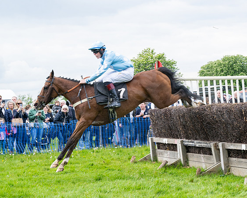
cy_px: 89
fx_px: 712
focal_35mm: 97
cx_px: 183
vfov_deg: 15.8
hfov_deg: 19.5
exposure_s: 1/400
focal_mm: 70
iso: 400
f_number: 9
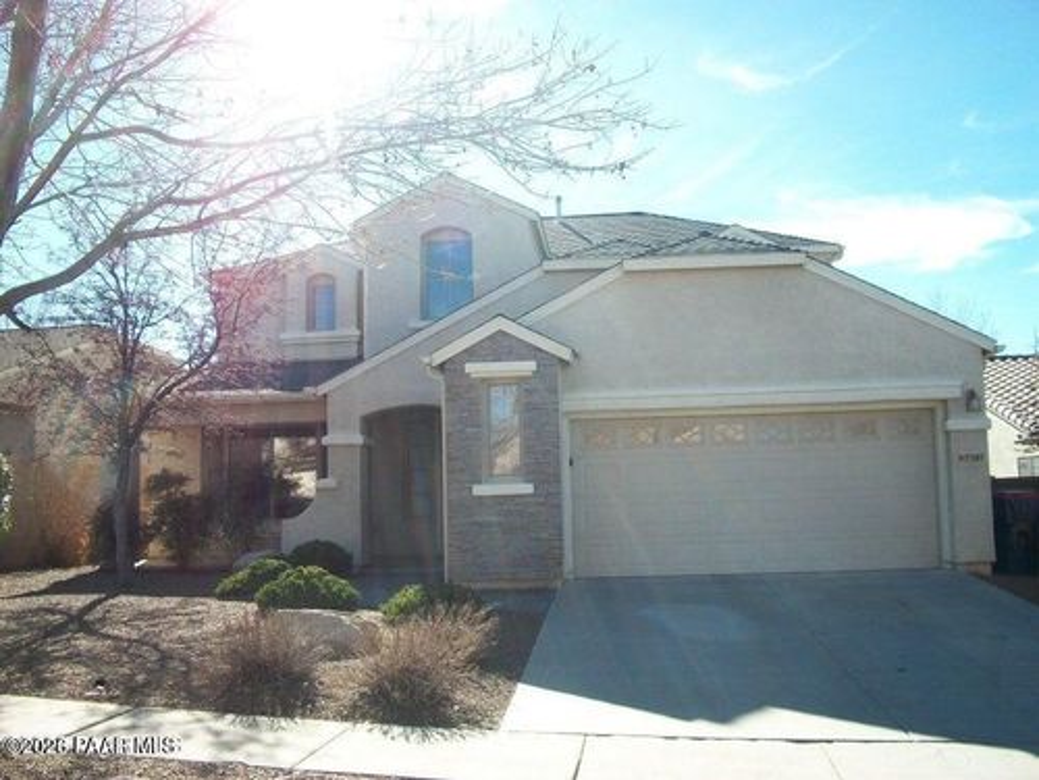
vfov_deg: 44.2
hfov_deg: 56.8
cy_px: 390
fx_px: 960
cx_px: 520
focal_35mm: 32
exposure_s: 1/160
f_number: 5.5
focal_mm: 5.7
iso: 80
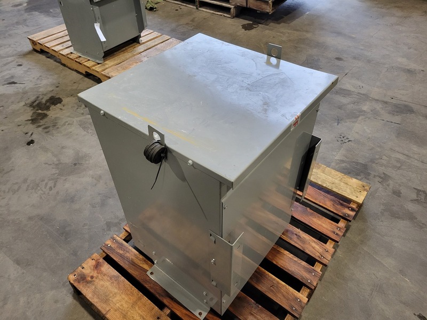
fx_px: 321
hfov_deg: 67.3
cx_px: 214
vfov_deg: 53.1
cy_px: 160
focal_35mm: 26
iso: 320
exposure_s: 1/120
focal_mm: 5.4
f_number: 1.8
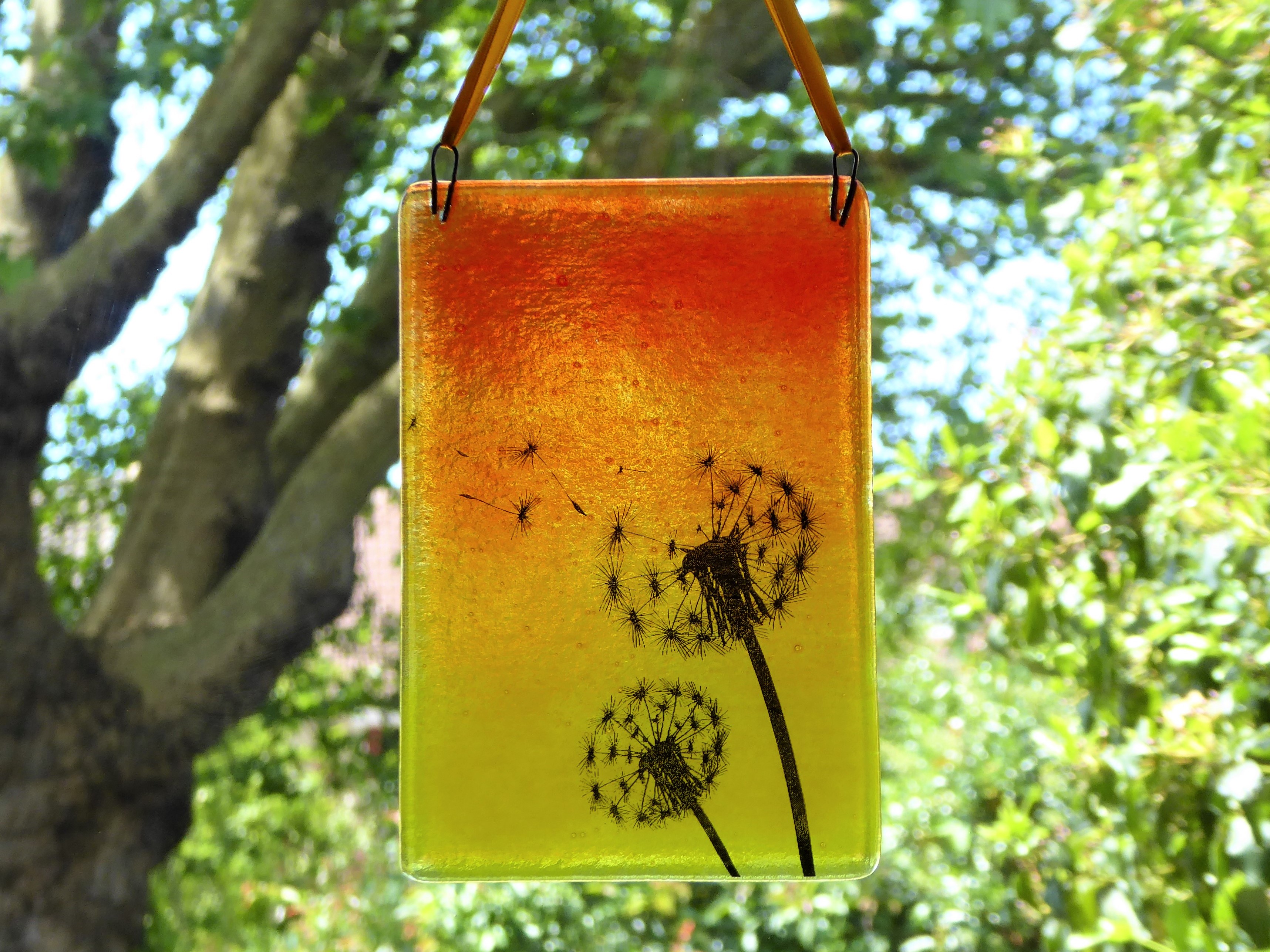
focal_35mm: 107
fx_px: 3926
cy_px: 476
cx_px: 635
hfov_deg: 18.4
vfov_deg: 13.8
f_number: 5
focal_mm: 17.5
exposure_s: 1/60
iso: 125
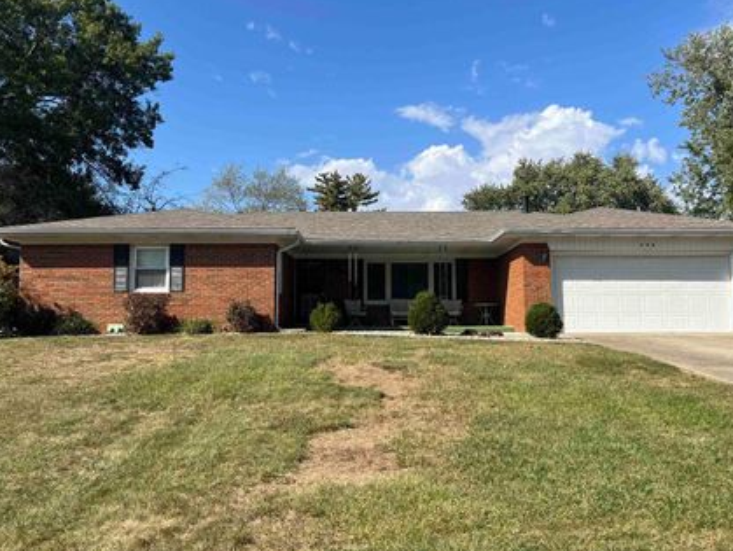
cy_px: 262
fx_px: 657
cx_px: 397
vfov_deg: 45.5
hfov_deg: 58.2
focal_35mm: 31
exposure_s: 1/3571
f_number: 1.5
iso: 50
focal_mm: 5.7
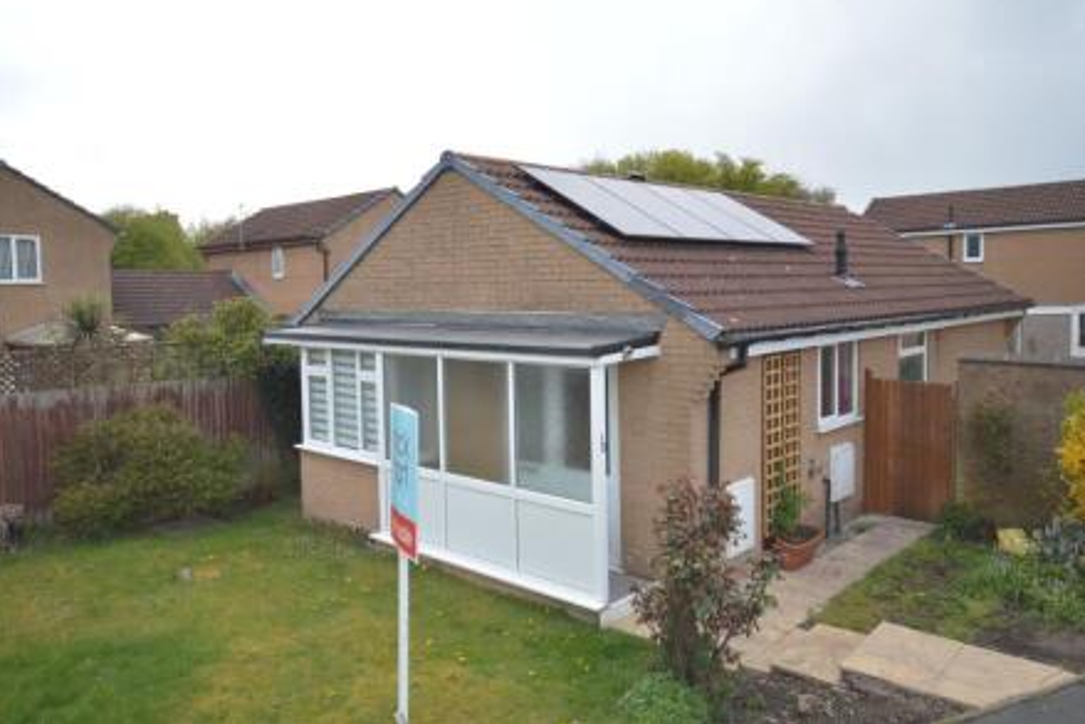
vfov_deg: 49.6
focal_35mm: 26
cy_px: 337
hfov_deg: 69.3
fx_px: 784
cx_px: 504
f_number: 5.6
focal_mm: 16
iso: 180
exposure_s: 1/125
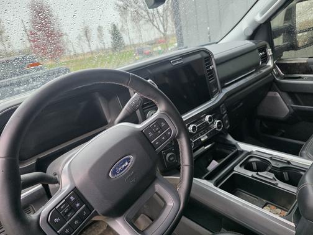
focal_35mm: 23
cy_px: 118
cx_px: 156
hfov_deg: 73.9
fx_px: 208
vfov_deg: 58.9
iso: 250
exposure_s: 1/180
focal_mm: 6.3
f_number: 1.7
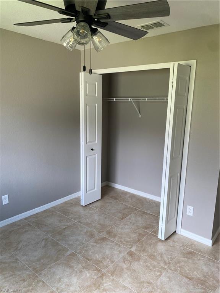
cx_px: 110
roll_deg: -1.4
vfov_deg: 67.3
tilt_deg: -9.6
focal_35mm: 26
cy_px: 146
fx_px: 220
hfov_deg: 53.1
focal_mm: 4.25
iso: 100
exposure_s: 1/121
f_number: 1.8
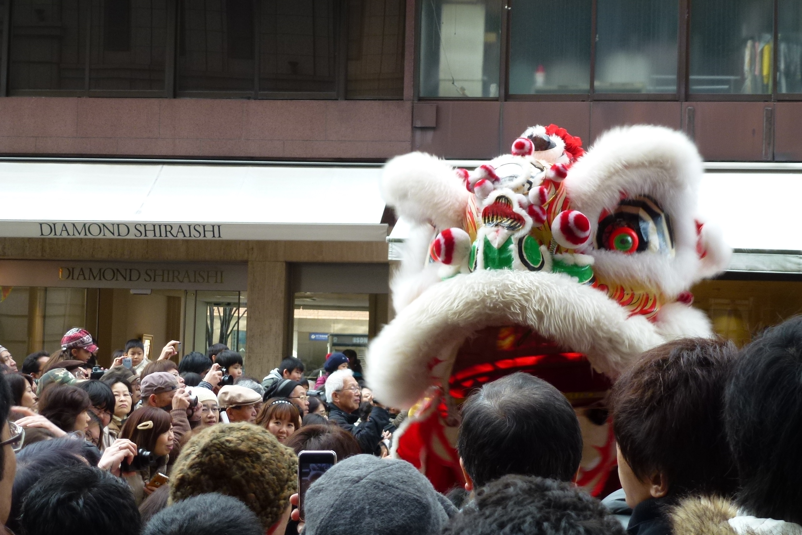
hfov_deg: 25.4
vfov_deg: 17.1
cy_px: 303
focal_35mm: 80
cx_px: 399
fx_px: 1782
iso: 160
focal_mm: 13.6
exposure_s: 1/80
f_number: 4.7
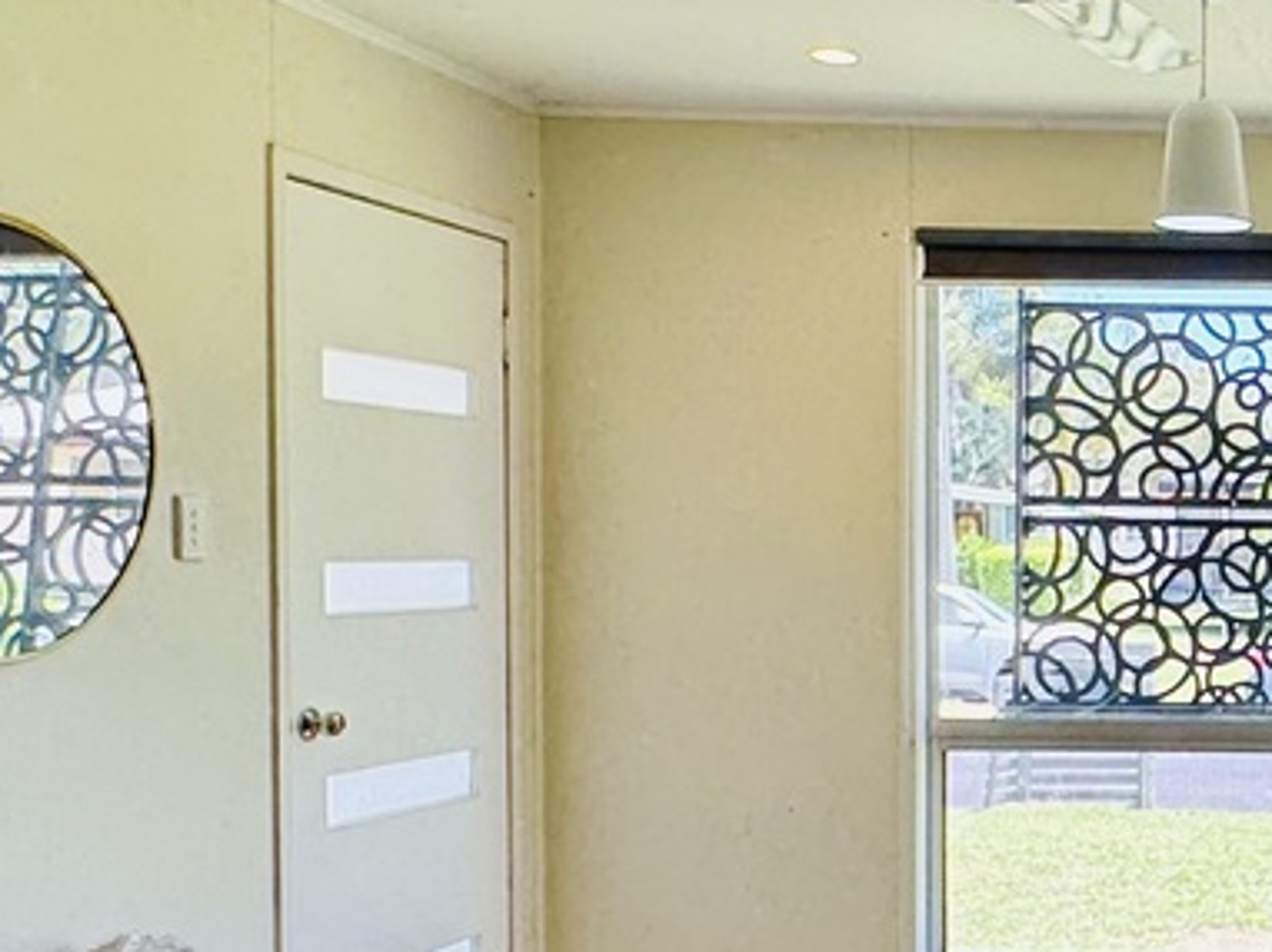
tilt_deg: -1.3
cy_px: 607
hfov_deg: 28.9
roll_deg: -0.4
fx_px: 2020
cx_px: 1625
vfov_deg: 26.4
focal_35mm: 55
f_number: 2.2
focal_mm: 2.22
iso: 40
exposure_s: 1/137
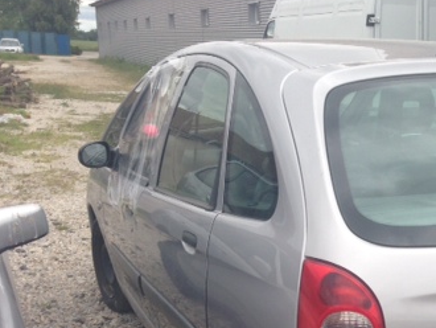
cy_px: 276
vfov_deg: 22.6
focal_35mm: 64
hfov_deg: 28.7
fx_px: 807
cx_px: 415
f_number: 2.4
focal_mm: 4.13
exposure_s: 1/570
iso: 50
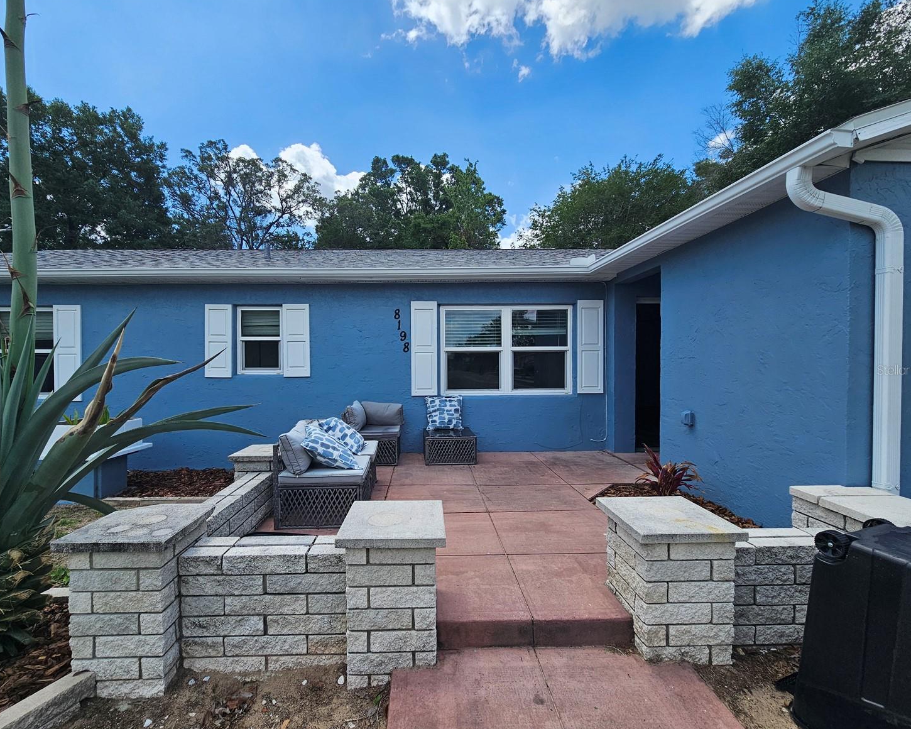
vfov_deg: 88.0
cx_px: 434
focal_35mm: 14
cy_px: 370
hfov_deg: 100.6
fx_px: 377
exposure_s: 1/1480
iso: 50
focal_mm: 2.2
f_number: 2.2
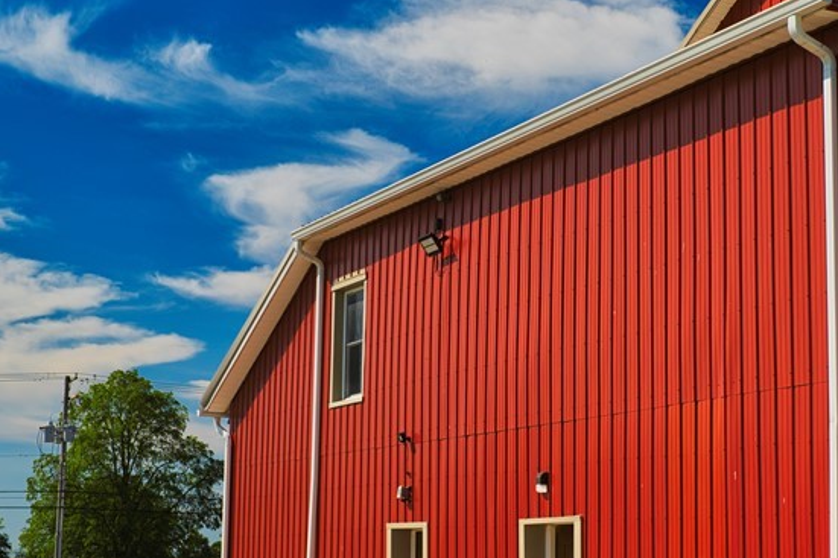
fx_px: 1606
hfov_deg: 29.1
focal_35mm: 69
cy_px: 353
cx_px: 557
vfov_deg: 19.7
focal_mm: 23
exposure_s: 1/400
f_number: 5.6
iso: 160
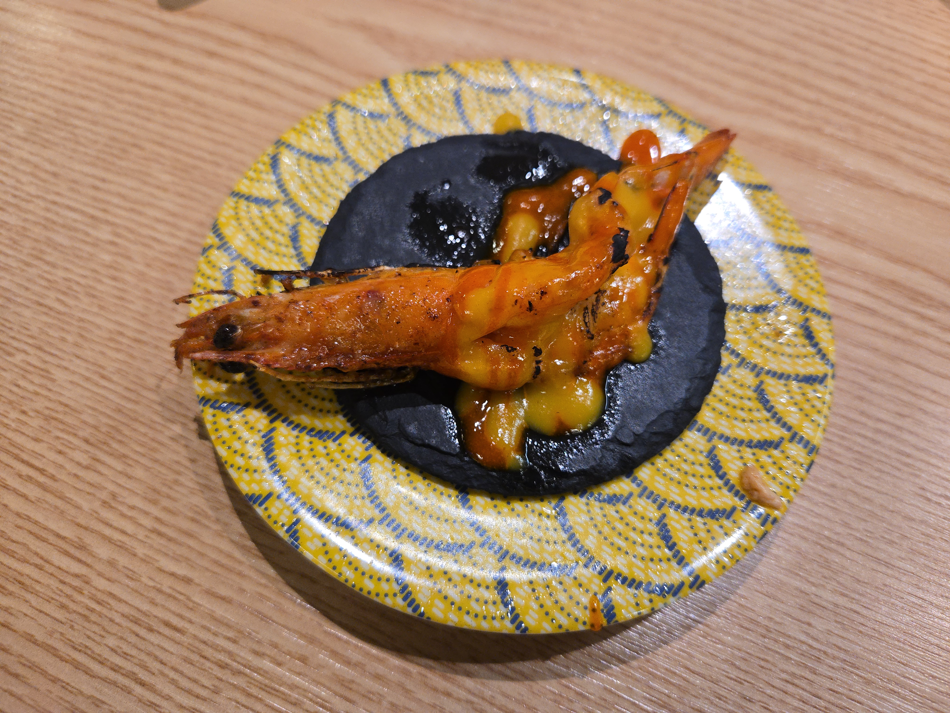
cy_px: 356
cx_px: 475
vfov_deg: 58.9
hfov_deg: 73.9
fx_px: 631
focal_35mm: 23
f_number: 1.8
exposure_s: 1/60
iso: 160
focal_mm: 5.4
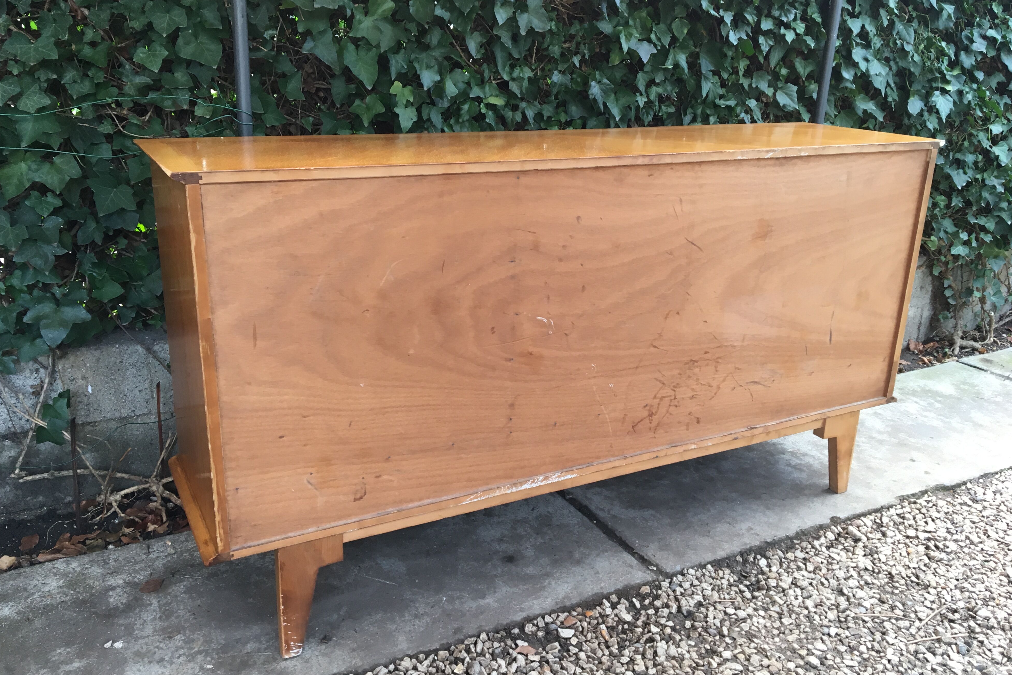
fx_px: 871
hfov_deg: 60.3
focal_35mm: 31
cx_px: 505
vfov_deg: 42.3
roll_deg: -2.6
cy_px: 323
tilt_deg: -16.5
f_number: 2.2
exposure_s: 1/33
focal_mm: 4.15
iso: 32
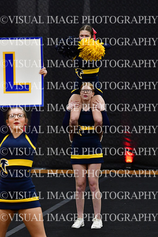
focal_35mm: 232
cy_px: 118
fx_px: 1526
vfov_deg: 8.9
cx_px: 79
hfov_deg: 5.9
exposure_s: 1/500
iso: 4000
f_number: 4
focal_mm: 155
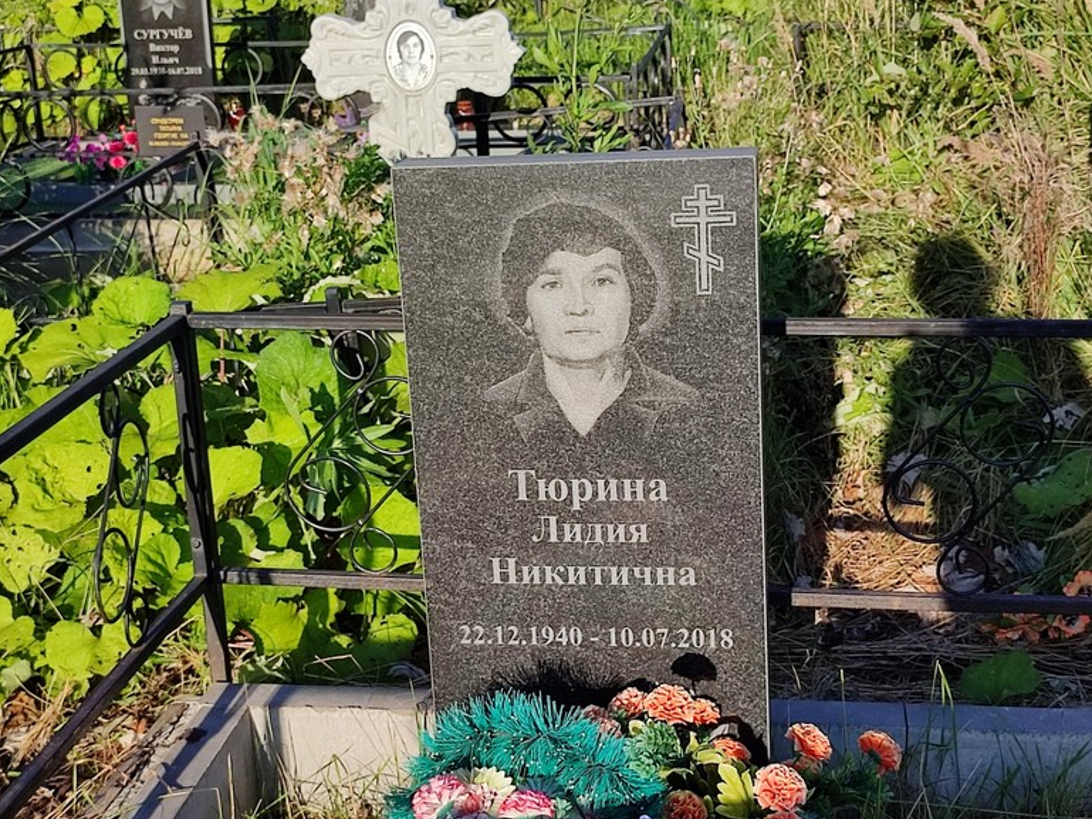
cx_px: 554
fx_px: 820
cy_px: 414
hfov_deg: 67.3
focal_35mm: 26
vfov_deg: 53.1
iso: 50
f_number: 1.9
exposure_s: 1/670
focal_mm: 6.04
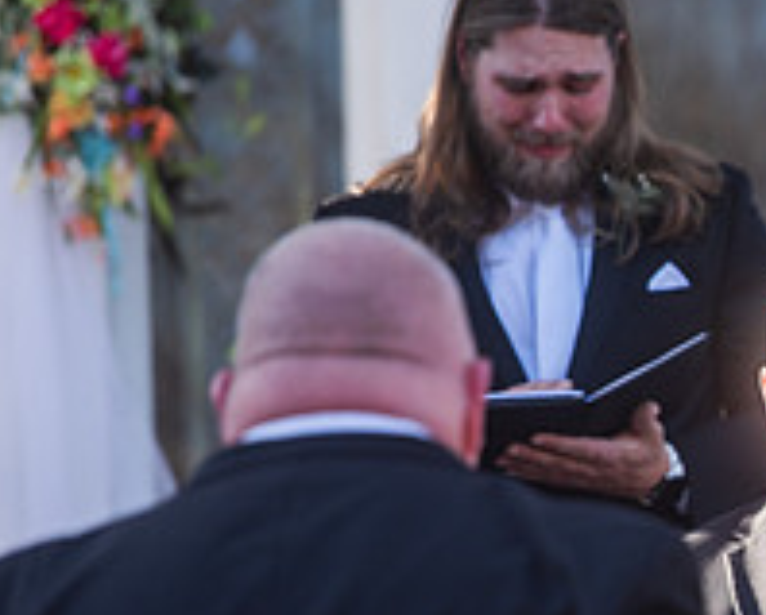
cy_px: 663
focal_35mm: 494
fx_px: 11216
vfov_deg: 3.1
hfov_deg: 3.9
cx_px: 1079
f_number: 3.5
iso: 100
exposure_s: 1/400
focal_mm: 180
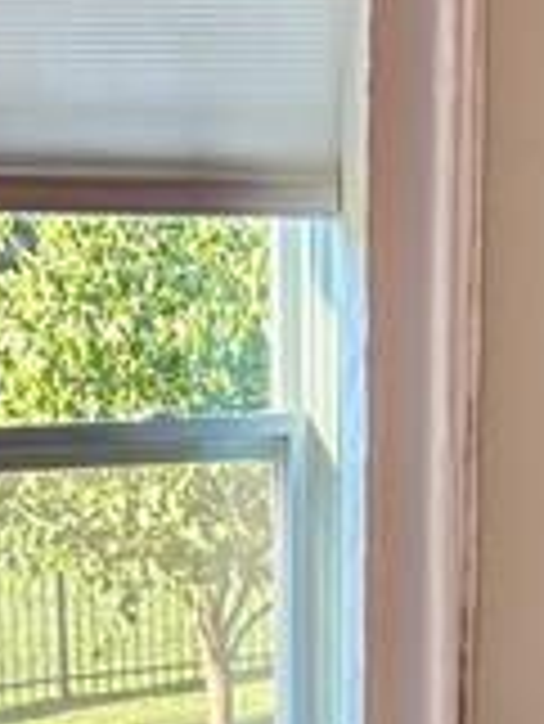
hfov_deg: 11.9
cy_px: 1255
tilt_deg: -18.4
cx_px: 144
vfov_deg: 14.2
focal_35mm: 124
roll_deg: +1.1
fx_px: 2595
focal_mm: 5.96
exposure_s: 1/120
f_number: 1.6
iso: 125
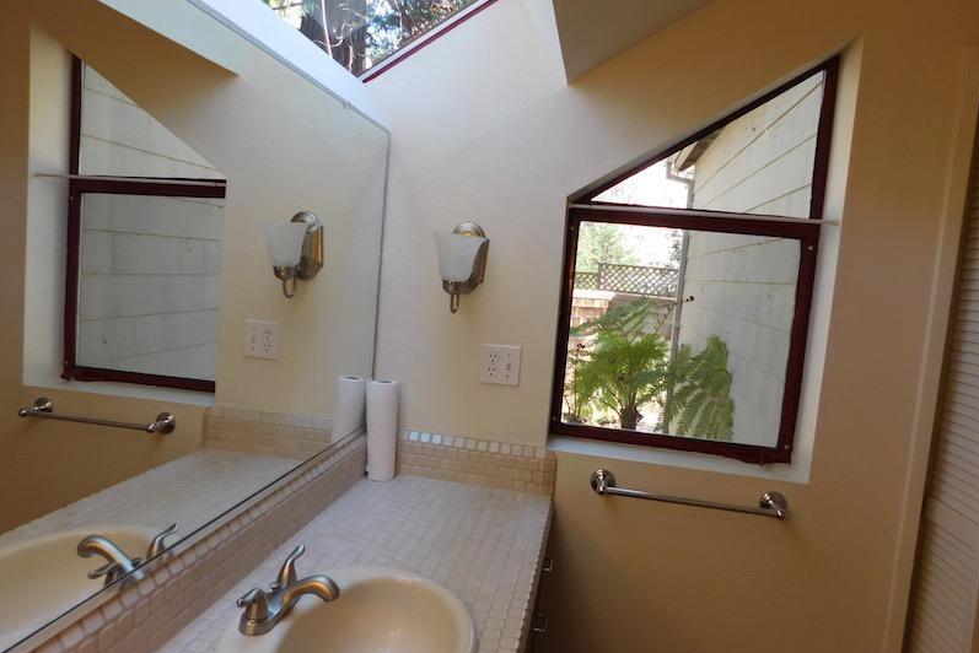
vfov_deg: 53.2
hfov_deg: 73.7
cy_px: 319
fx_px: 653
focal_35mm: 24
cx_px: 490
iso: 125
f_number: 3
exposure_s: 1/60
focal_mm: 4
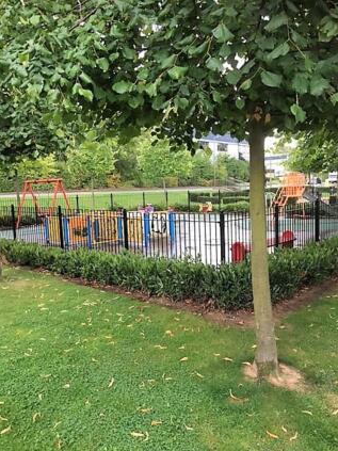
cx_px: 173
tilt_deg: -6.0
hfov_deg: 46.8
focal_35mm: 30
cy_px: 232
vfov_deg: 60.0
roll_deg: +2.0
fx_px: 391
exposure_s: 1/33
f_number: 2.2
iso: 50
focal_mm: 4.15
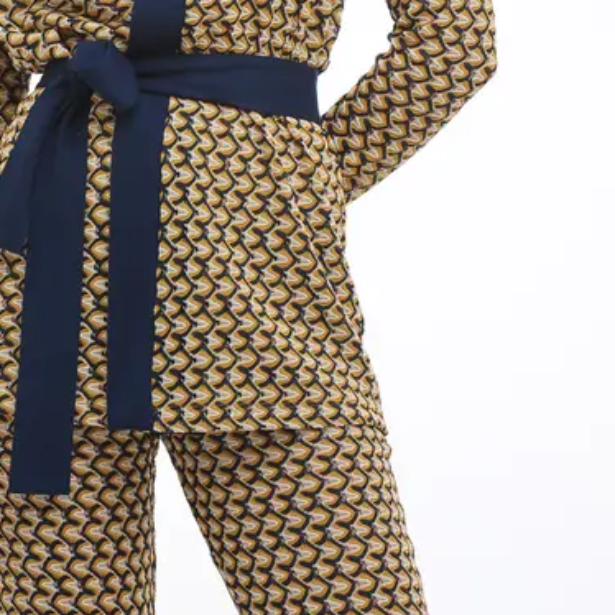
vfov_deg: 6.3
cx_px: 162
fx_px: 5548
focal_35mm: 276
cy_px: -20
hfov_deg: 6.3
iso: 200
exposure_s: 1/160
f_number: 9
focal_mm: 135
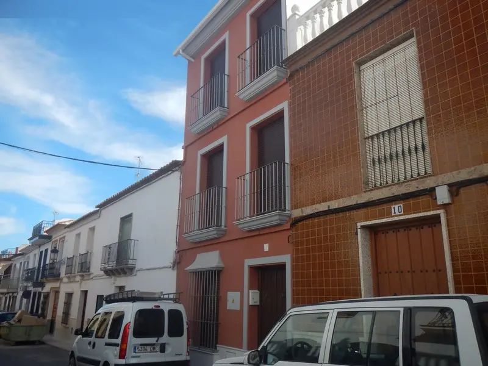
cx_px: 244
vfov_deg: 49.7
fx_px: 395
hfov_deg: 63.4
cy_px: 183
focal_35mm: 28
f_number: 3.9
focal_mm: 5
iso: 125
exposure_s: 1/640
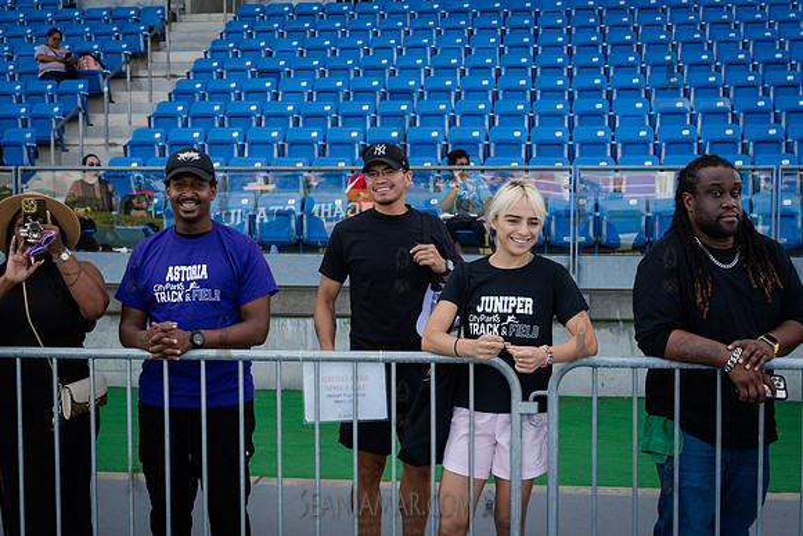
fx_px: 1163
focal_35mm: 52
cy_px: 307
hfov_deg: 38.1
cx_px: 395
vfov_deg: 25.9
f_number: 5.6
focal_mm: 38
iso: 400
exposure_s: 1/320
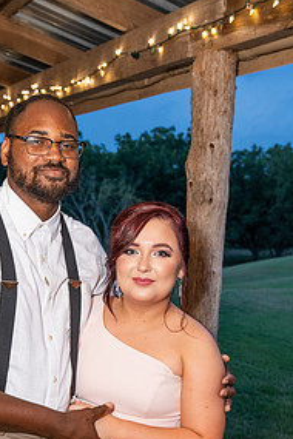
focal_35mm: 49
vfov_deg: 39.3
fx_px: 598
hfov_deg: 27.2
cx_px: 82
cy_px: 327
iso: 2000
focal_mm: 31
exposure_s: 1/25
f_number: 4.5
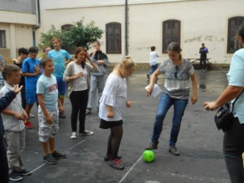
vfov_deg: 32.9
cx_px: 122
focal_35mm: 44
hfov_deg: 42.9
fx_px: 310
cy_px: 92
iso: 400
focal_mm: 7.9
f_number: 4.7
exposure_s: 1/160
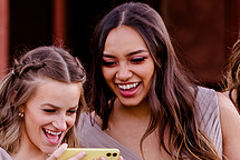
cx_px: 226
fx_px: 2537
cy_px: 98
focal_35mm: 380
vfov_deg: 3.6
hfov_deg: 5.4
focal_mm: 98
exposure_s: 1/100
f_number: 2.8
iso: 500
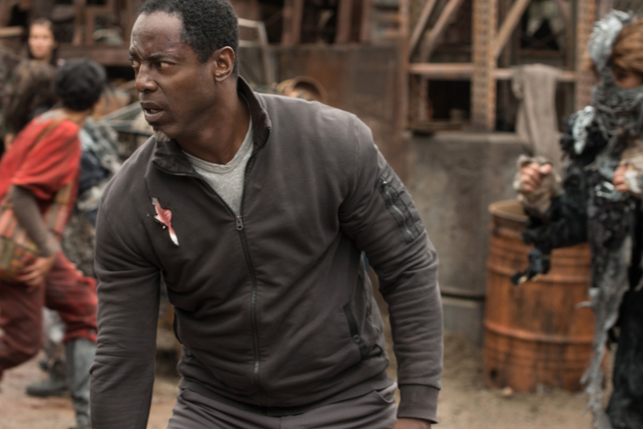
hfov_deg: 17.3
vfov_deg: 11.6
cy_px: 153
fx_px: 2108
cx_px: 202
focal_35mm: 118
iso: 200
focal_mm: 78
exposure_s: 1/160
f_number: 5.6
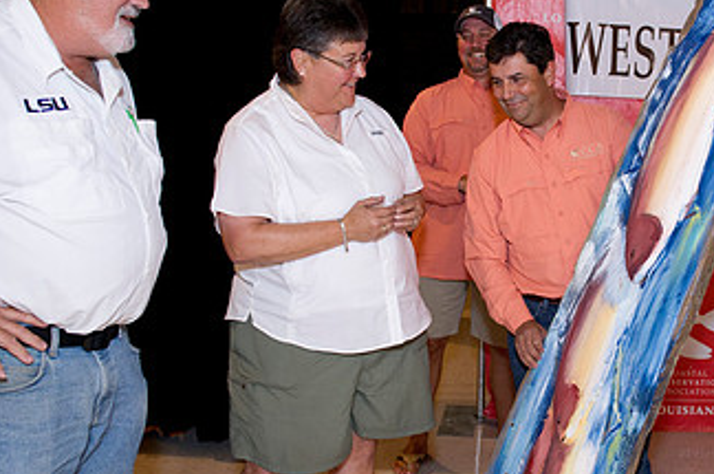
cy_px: 245
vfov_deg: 31.1
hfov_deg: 43.8
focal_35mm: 43
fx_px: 852
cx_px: 549
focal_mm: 24
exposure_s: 1/80
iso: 1600
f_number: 3.5
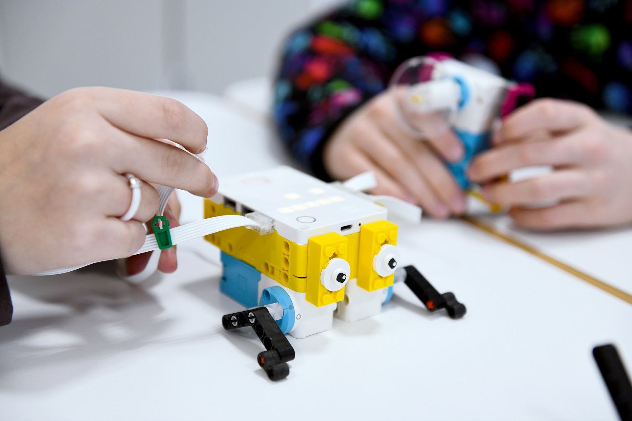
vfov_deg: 24.2
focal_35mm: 56
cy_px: 210
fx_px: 983
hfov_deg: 35.6
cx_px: 316
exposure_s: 1/250
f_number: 3.5
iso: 1250
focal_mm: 56
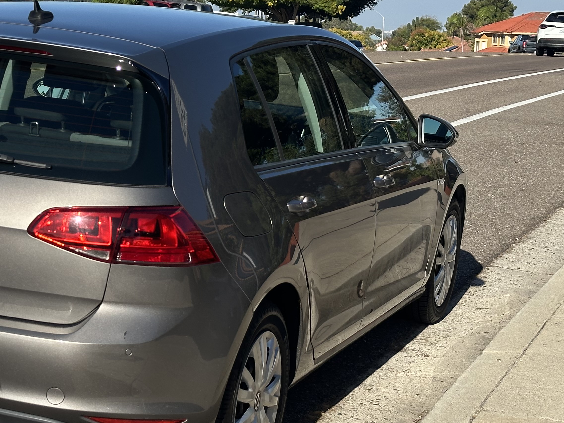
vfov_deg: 17.4
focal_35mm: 85
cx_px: 119
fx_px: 1385
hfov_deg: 22.7
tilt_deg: -8.4
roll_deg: -1.4
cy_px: 214
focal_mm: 6.86
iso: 64
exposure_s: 1/4367
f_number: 1.78
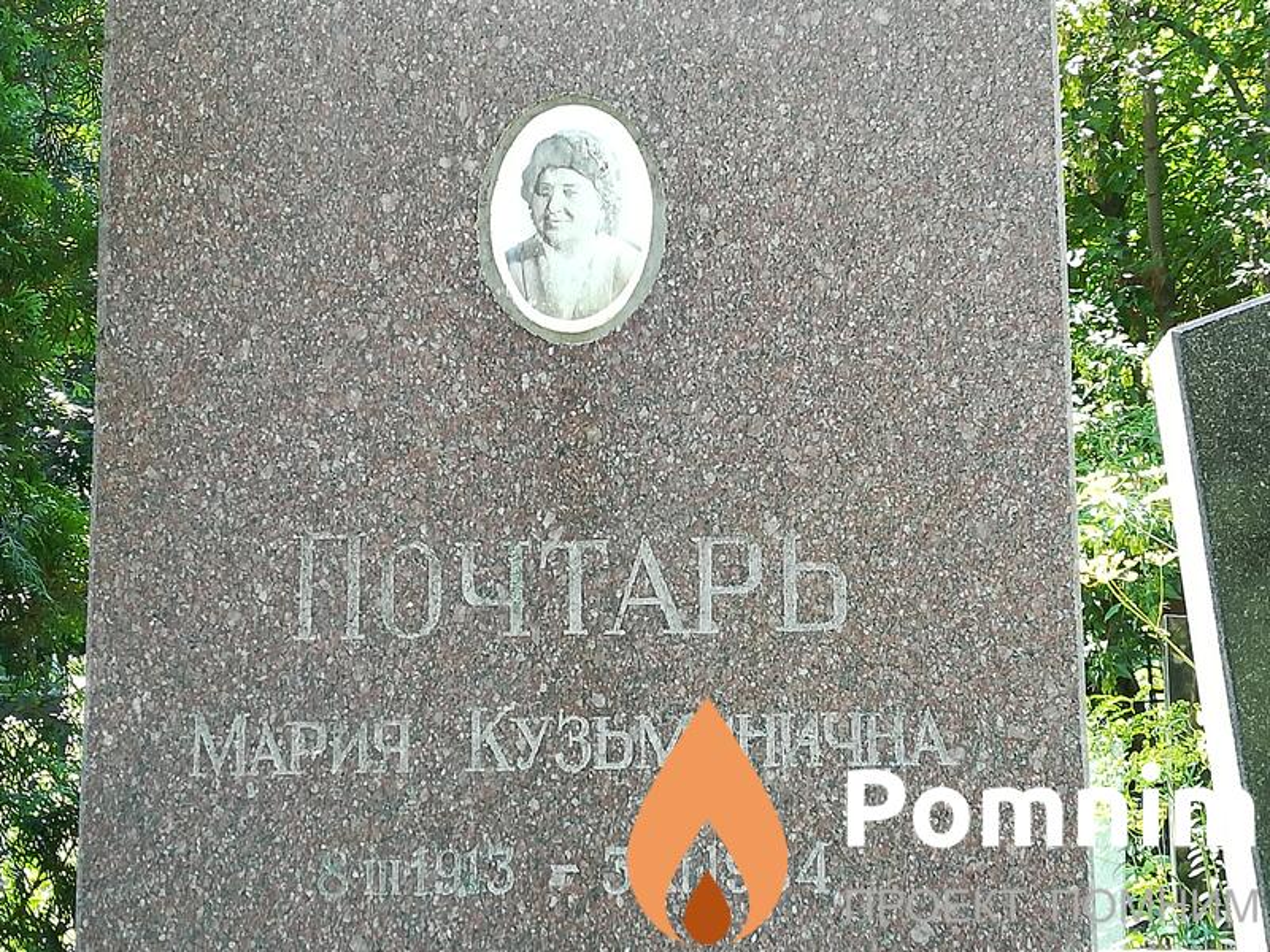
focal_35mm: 56
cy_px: 476
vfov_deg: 26.1
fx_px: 2055
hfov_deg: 34.3
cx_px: 635
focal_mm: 3.83
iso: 50
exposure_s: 1/50
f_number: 2.2
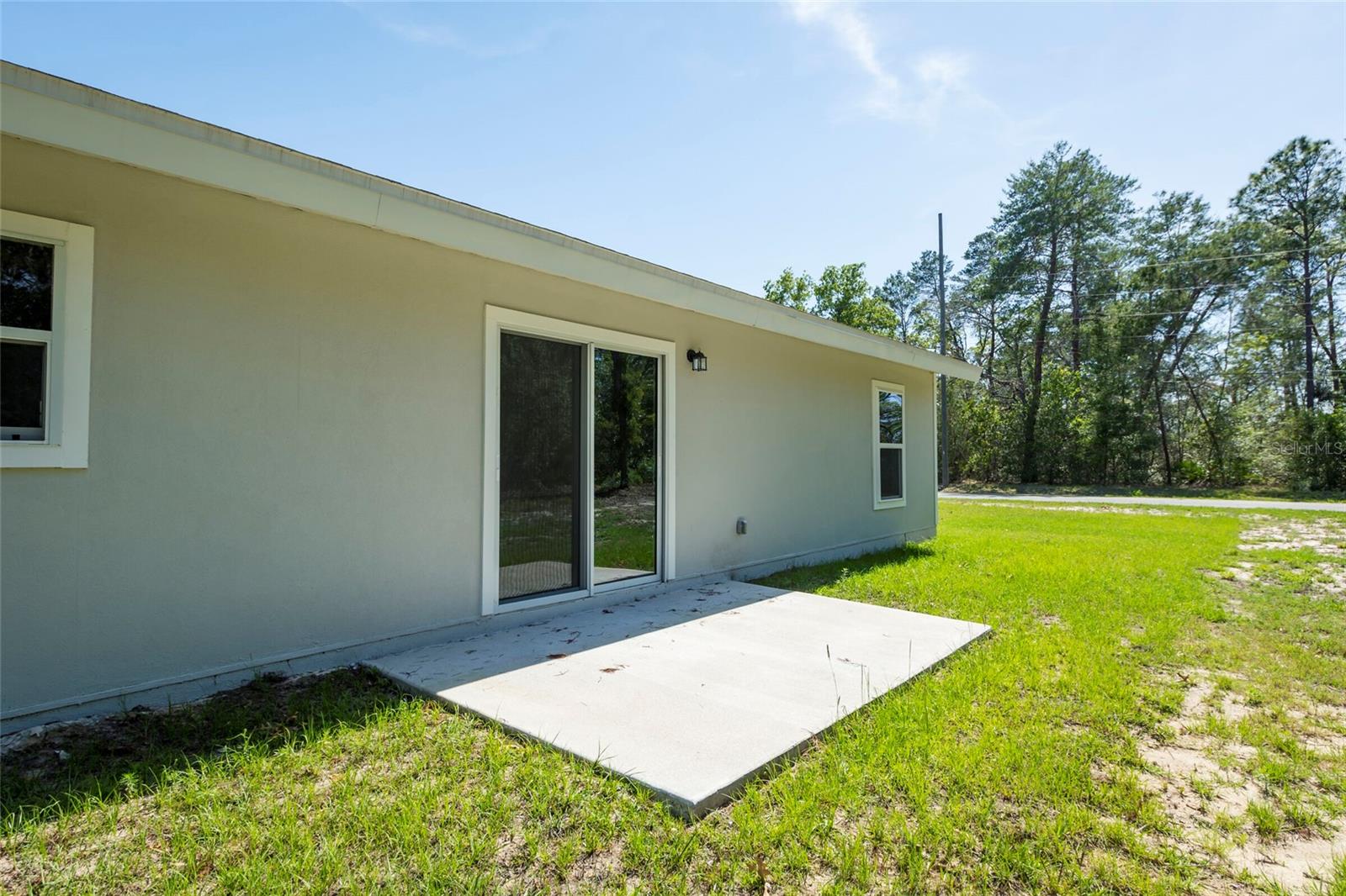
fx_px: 785
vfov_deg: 59.5
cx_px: 673
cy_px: 448
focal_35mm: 21
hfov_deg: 81.2
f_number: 8
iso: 100
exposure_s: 1/250
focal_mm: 14
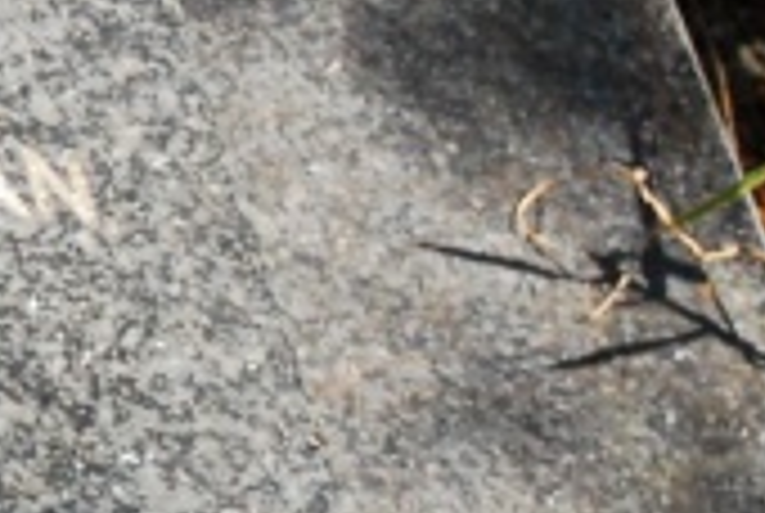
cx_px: -1202
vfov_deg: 3.8
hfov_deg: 5.5
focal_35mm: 362
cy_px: -7
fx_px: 7706
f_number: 5.3
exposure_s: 1/4000
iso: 1600
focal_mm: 40
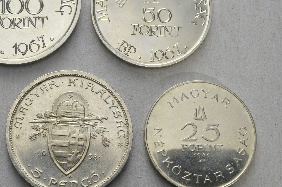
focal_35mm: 82
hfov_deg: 24.5
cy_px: 68
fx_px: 639
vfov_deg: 16.6
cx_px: 63
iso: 400
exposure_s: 1/250
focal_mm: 35
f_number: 14
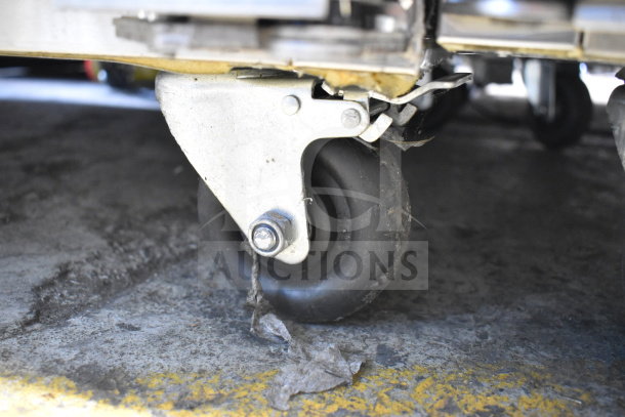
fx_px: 599
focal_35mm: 34
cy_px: 208
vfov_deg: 38.4
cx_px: 312
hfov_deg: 55.1
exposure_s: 1/40
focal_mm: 23
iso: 4500
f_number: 3.8
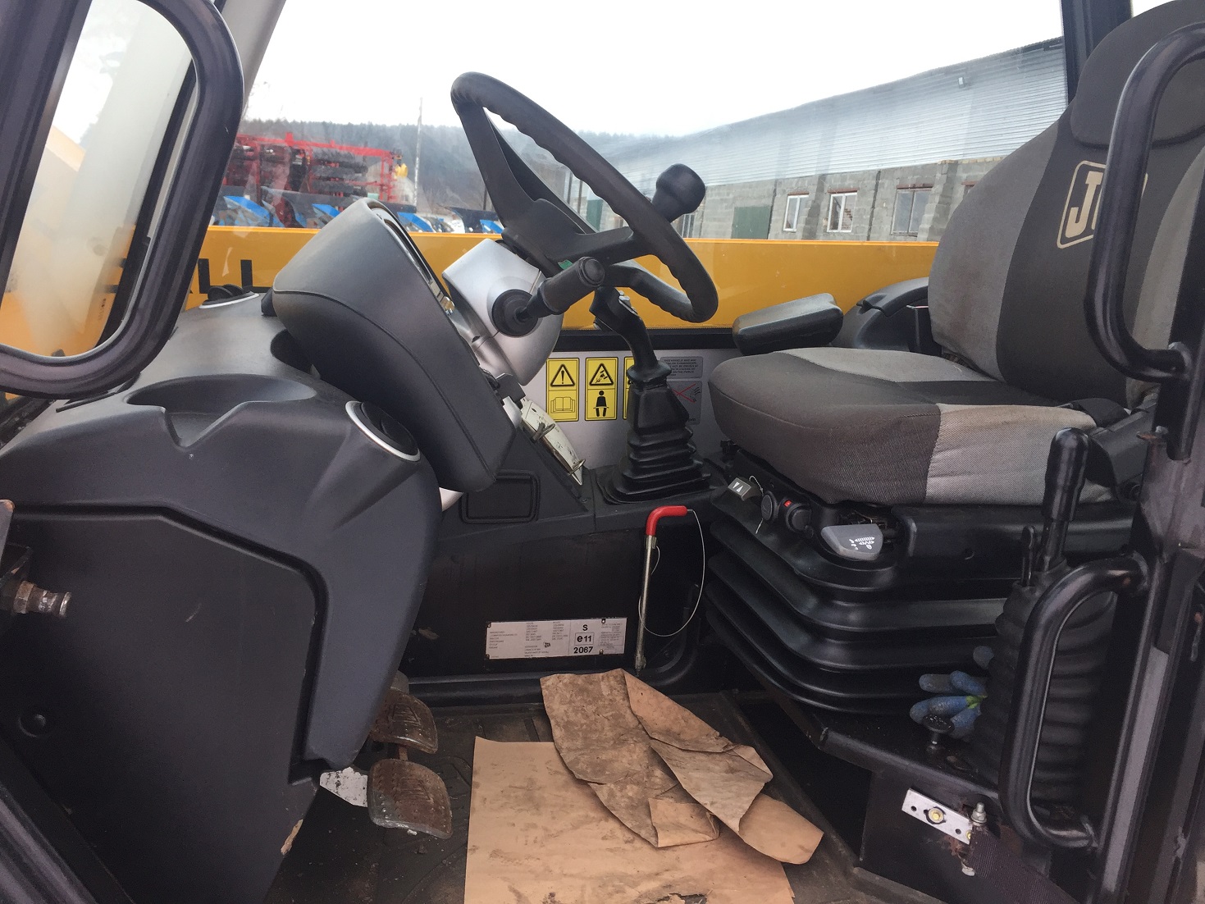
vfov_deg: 48.2
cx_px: 602
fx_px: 1010
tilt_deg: -9.9
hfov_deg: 61.7
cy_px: 452
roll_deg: -5.9
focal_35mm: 29
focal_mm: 4.15
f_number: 2.2
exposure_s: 1/100
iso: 50
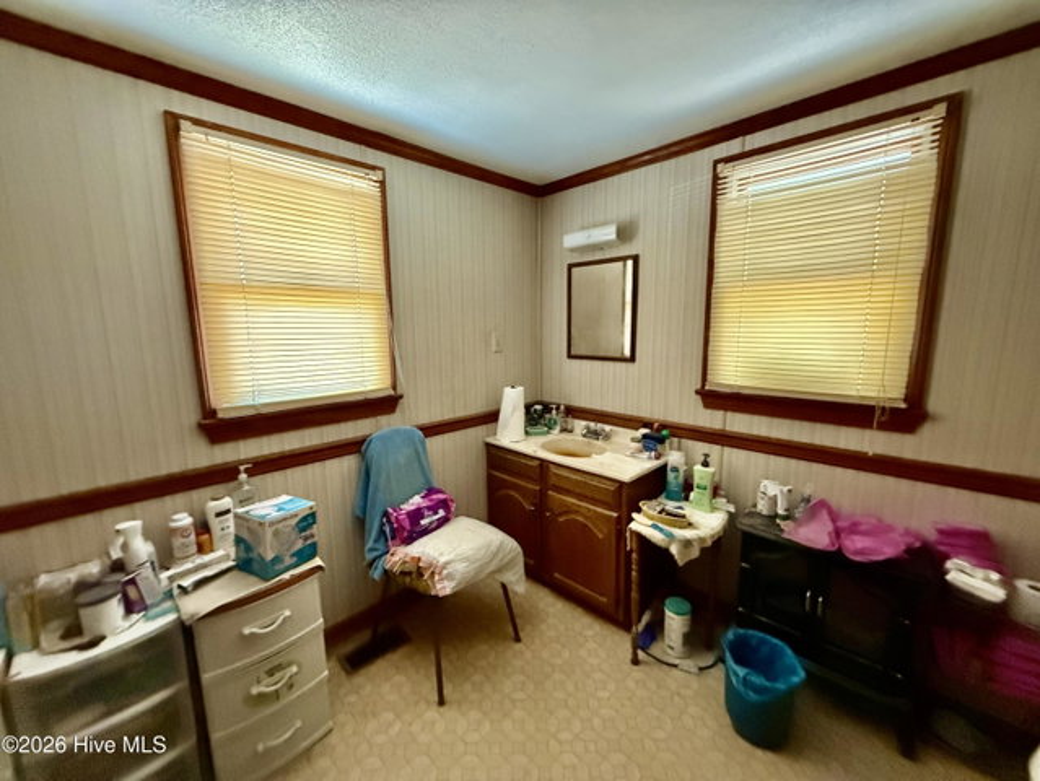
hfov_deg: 102.0
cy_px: 390
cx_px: 520
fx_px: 421
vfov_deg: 85.7
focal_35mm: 14
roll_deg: +0.5
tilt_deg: -6.6
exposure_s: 1/60
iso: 1000
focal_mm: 2.22
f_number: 2.2
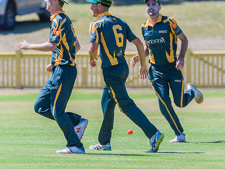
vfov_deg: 1.7
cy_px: 84
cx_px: 139
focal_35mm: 892
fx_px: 5802
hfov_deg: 2.2
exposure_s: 1/1000
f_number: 6
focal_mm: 400
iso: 400
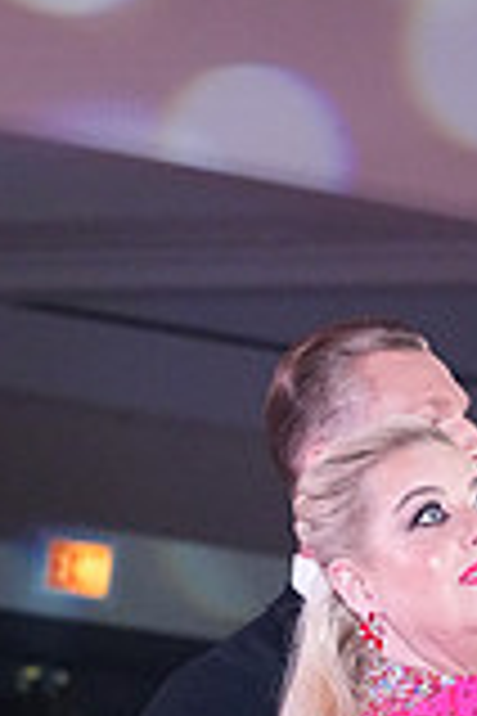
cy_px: 1108
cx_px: 466
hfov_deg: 3.8
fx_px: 7234
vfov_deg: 5.6
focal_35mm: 364
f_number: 5.6
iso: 8000
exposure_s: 1/320
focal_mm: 100
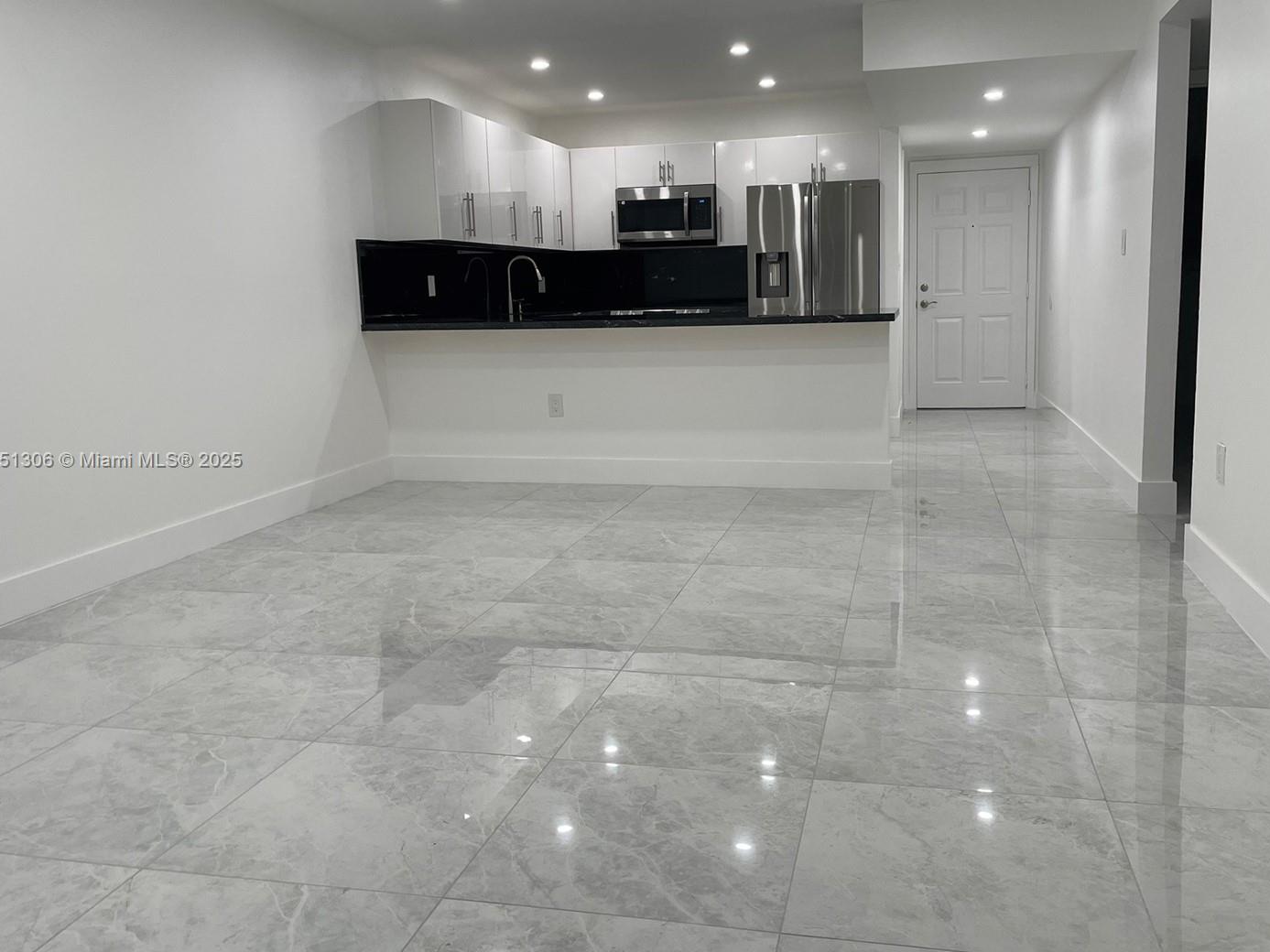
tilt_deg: -9.0
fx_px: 1101
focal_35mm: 30
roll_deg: +1.7
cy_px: 461
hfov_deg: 59.9
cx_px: 681
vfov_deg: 46.8
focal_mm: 4.2
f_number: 1.6
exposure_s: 1/120
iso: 64
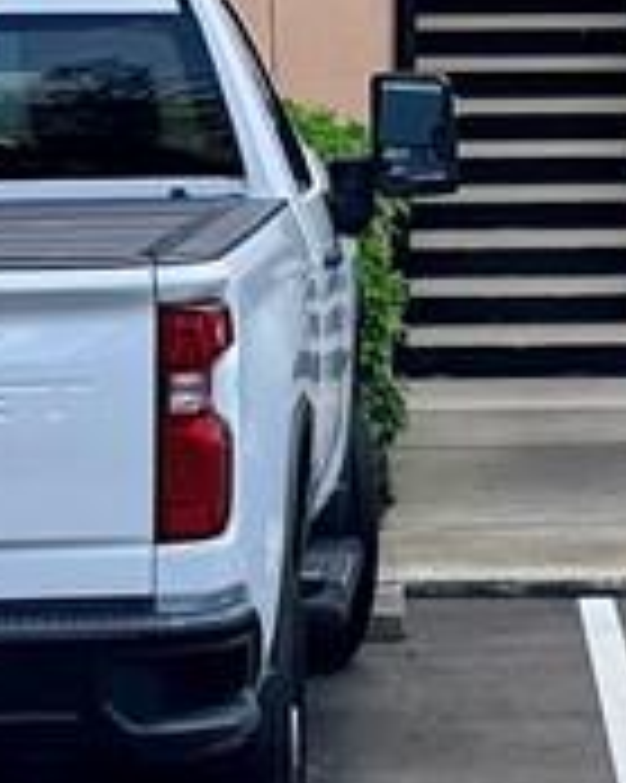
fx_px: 5007
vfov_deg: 8.7
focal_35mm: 216
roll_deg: -0.5
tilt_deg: +5.4
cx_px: 617
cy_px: -513
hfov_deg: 7.1
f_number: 1.78
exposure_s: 1/3279
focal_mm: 6.76
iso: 100
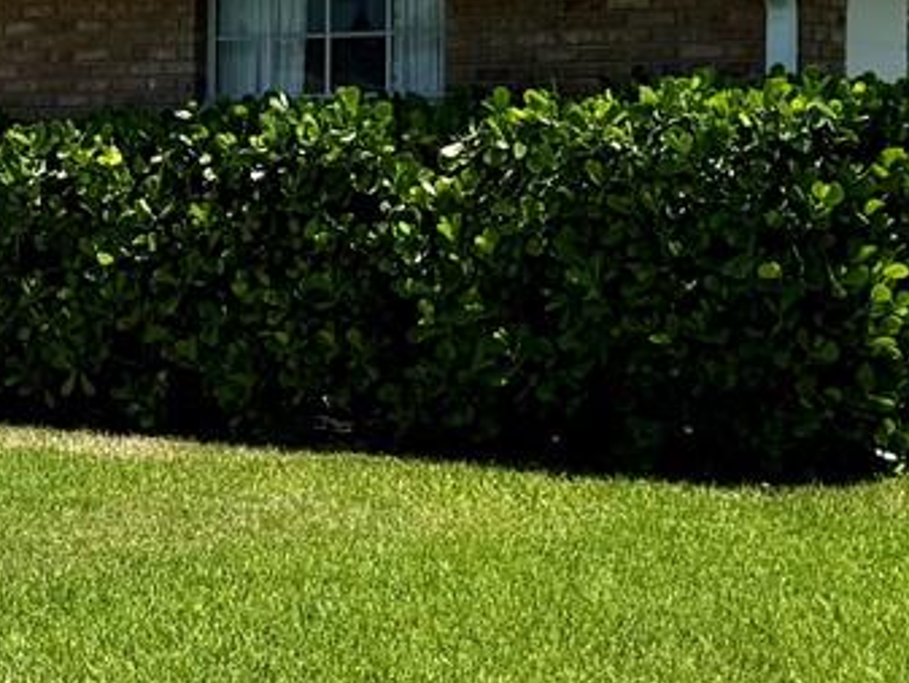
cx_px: -254
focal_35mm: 114
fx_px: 2995
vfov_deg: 13.0
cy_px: 192
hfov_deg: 16.4
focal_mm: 6.76
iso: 80
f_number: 1.78
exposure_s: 1/4975
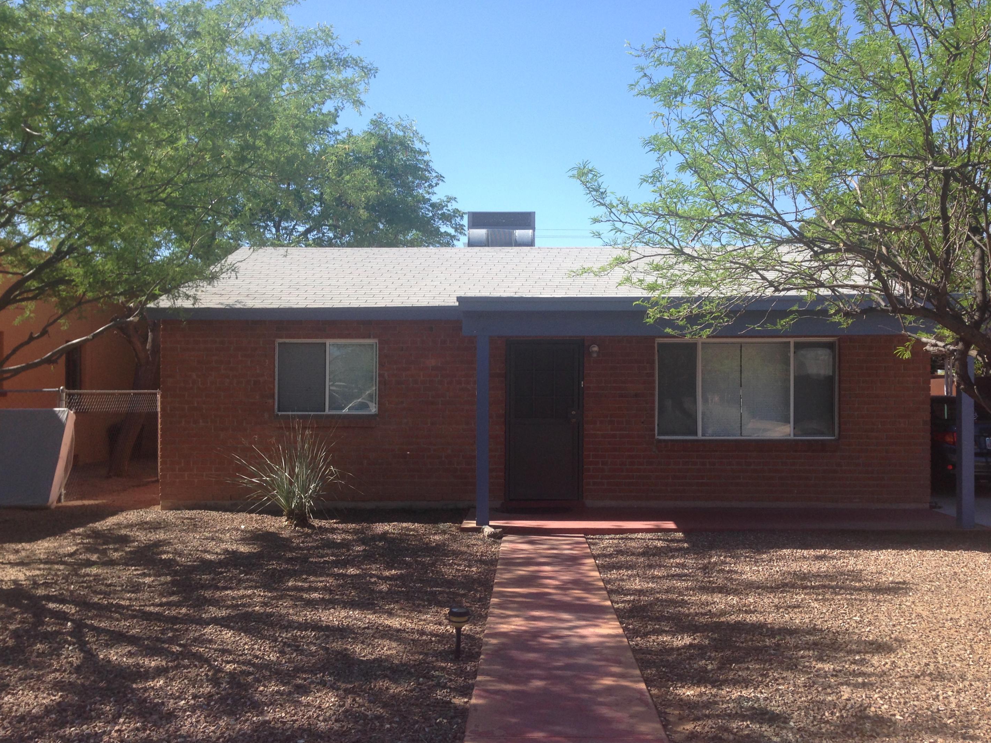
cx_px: 502
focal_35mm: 35
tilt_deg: -0.3
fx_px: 1002
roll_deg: -1.2
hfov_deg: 52.6
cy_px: 393
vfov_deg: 40.7
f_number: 2.4
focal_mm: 4.12
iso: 50
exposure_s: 1/678
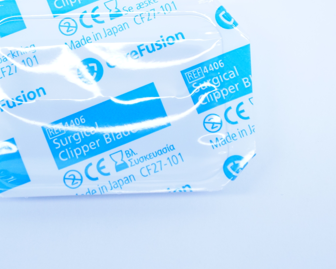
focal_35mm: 112
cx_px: 109
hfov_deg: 17.1
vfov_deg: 13.8
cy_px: 94
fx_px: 1112
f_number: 4.5
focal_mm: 45
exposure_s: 1/160
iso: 800
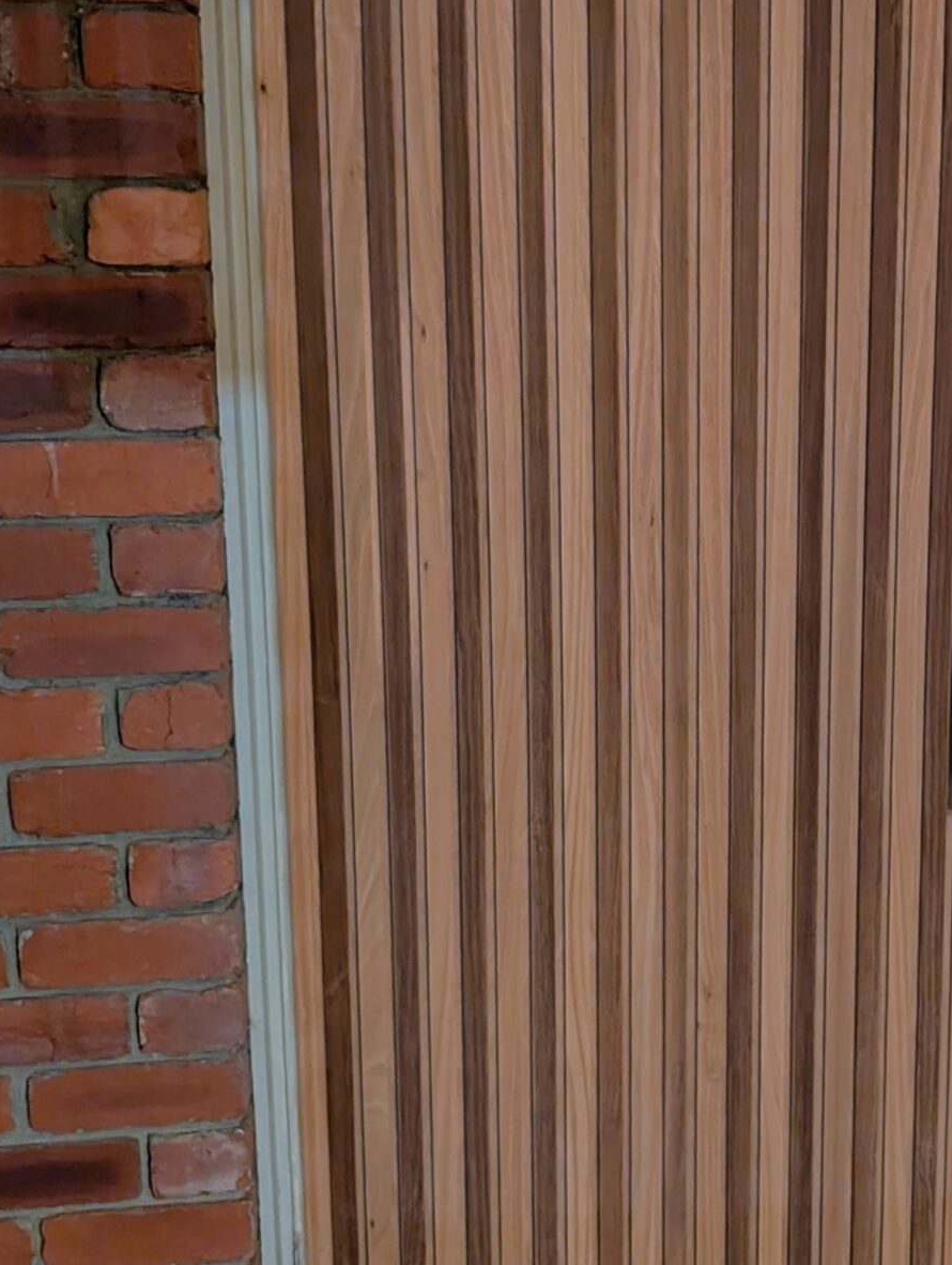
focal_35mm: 52
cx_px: 770
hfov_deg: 27.5
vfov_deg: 36.8
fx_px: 1902
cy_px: 631
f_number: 1.68
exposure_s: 1/16.7
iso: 521
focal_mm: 6.9
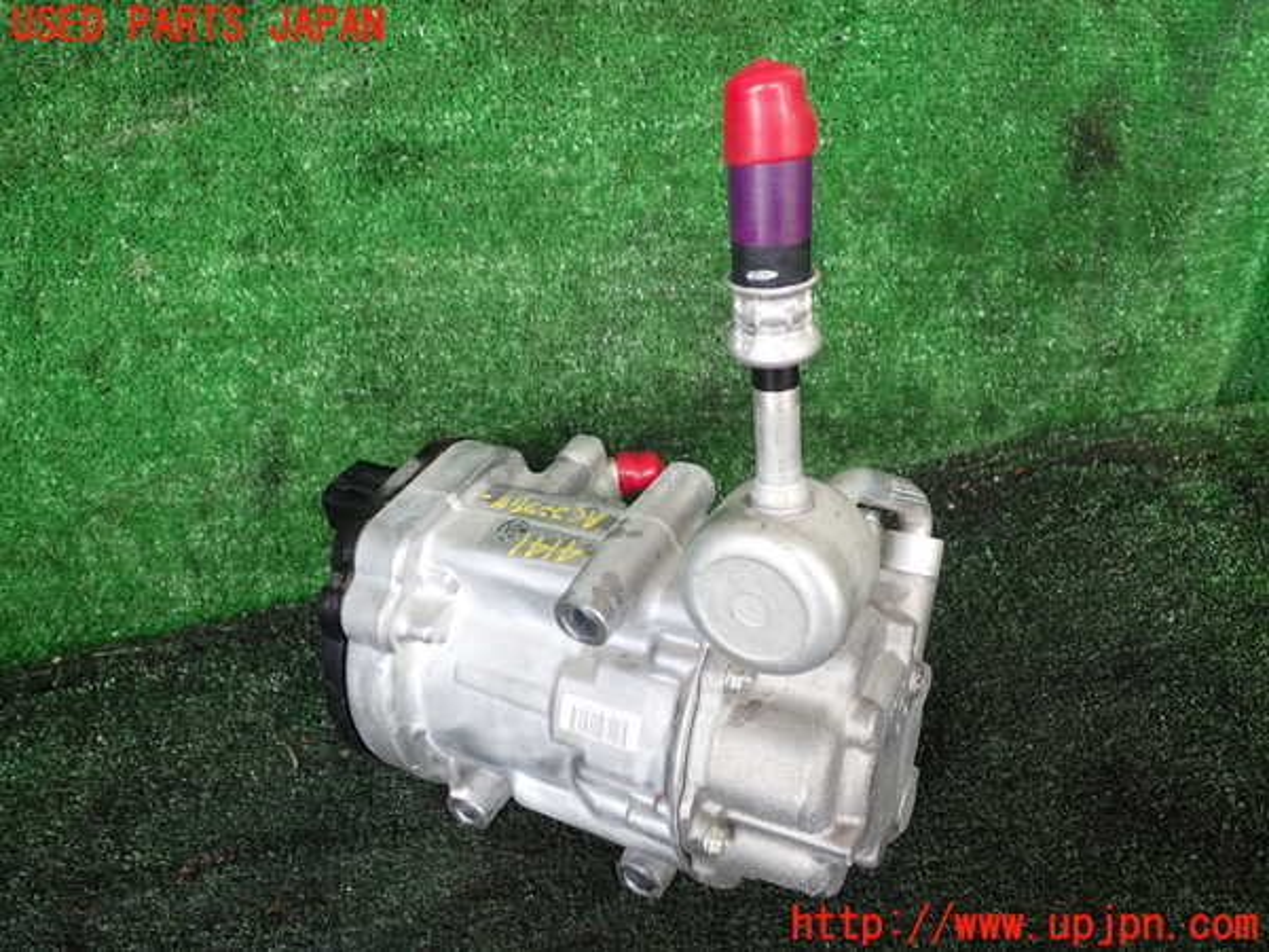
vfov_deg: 46.8
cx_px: 634
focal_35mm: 30
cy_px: 476
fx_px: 1100
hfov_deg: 60.0
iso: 100
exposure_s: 1/60
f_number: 2.3
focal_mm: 5.4
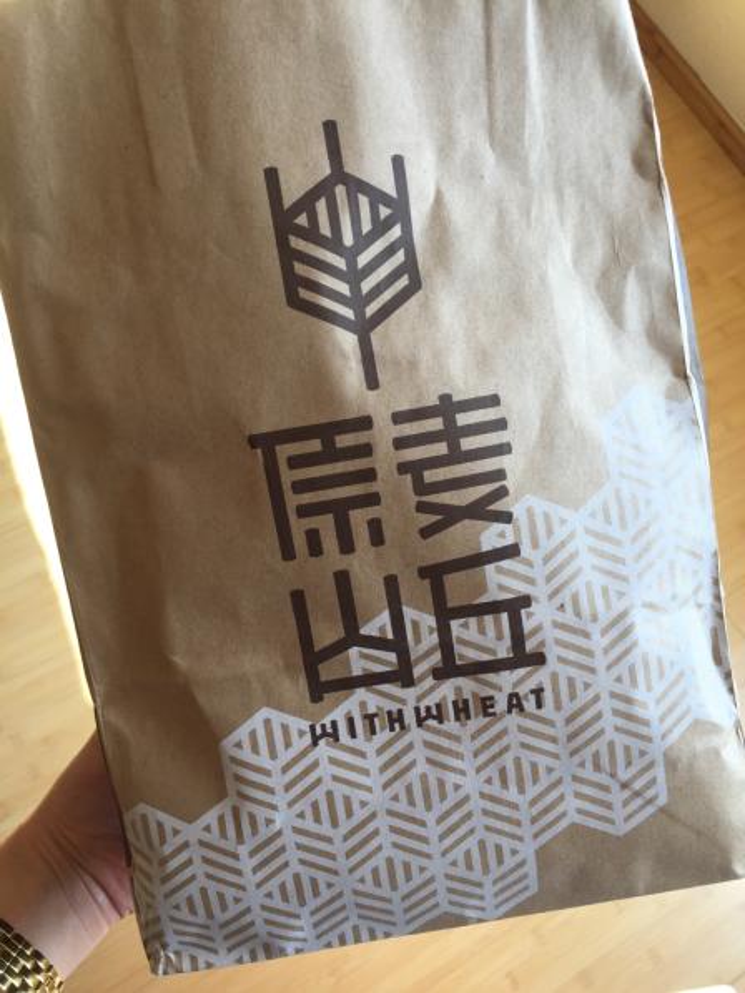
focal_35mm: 29
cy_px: 496
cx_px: 372
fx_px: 832
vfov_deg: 61.6
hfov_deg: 48.2
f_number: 2.2
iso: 32
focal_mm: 4.15
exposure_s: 1/100
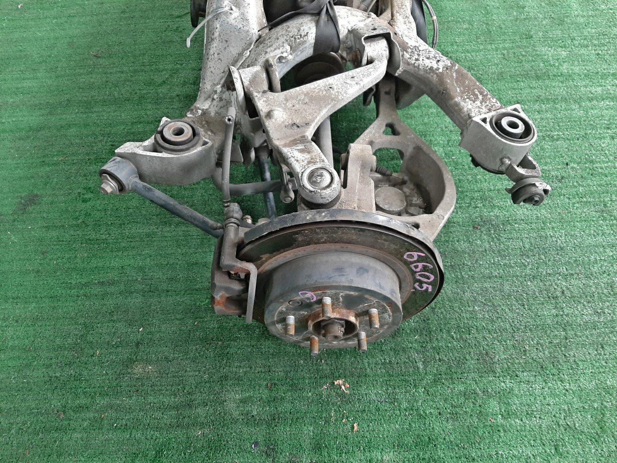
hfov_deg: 67.3
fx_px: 463
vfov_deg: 53.1
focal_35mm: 26
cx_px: 308
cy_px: 232
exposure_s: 1/50
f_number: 1.7
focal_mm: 3.93
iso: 176
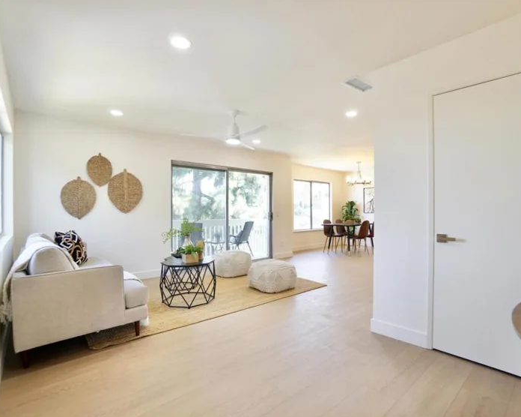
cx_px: 282
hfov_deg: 89.5
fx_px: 262
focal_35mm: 17
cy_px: 208
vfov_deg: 76.9
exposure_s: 1/60
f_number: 4
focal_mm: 10
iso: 320
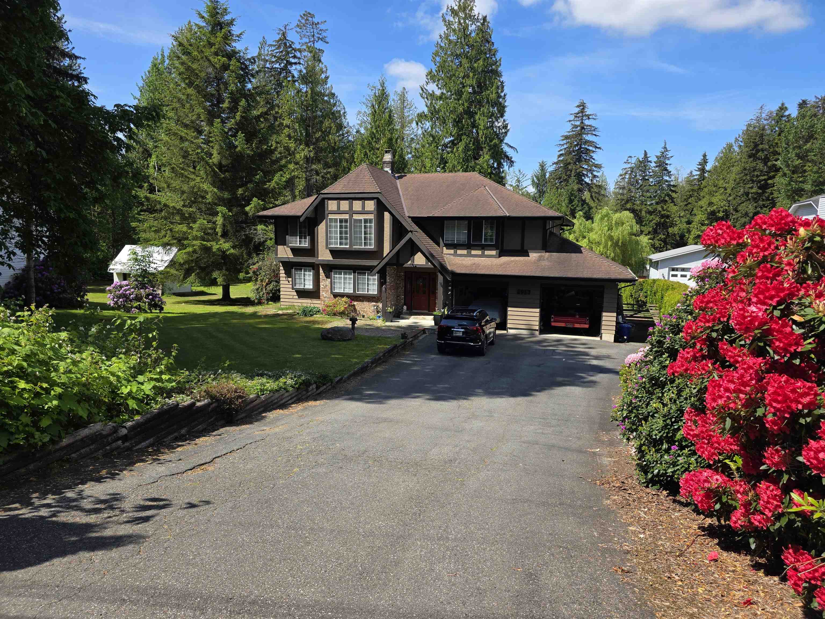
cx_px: 412
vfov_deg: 58.9
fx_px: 548
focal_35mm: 23
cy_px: 310
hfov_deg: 73.9
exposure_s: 1/3540
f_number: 1.7
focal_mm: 6.3
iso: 80
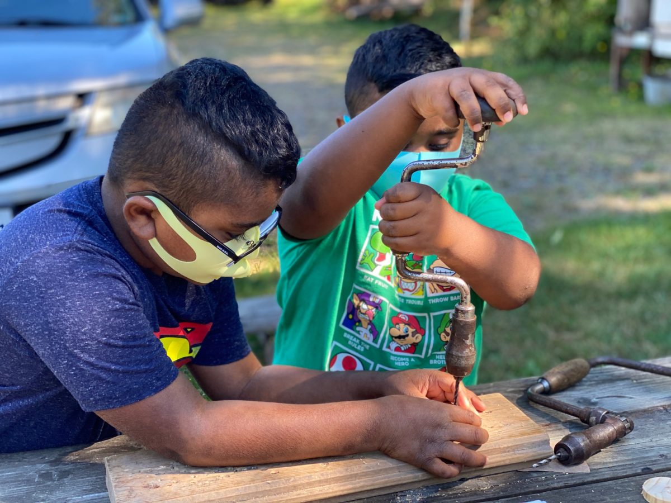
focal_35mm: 52
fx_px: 1008
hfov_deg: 36.8
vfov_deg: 28.0
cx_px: 336
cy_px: 252
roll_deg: -1.4
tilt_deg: -14.7
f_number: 2
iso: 40
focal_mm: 6
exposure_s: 1/122
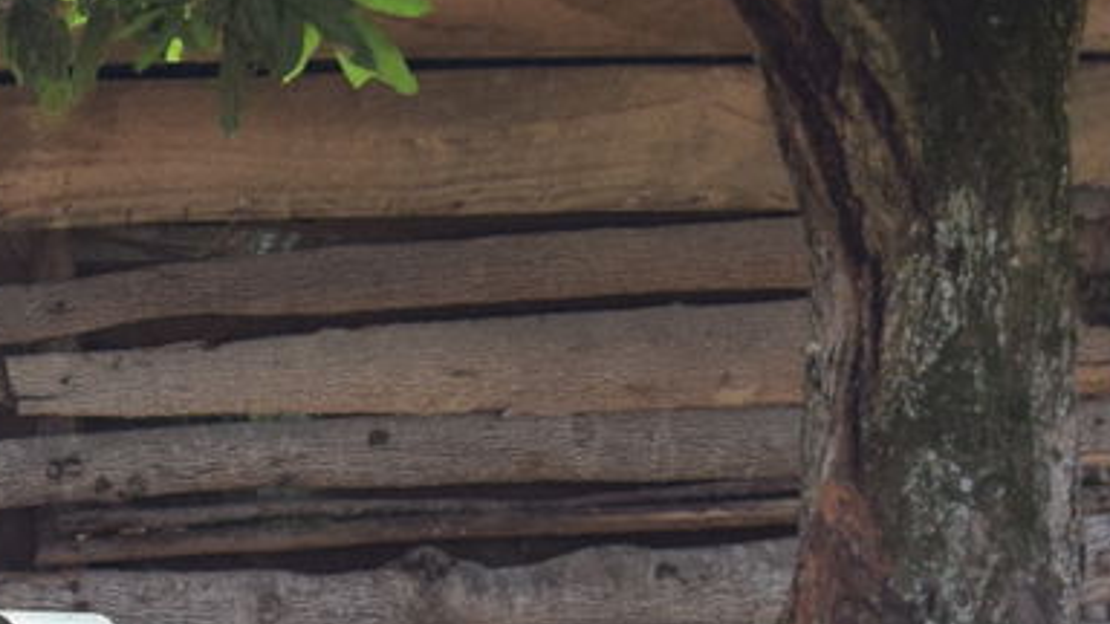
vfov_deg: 3.7
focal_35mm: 330
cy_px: 878
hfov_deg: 6.5
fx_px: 9713
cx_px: -367
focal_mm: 42
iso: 800
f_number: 5
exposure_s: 1/1000
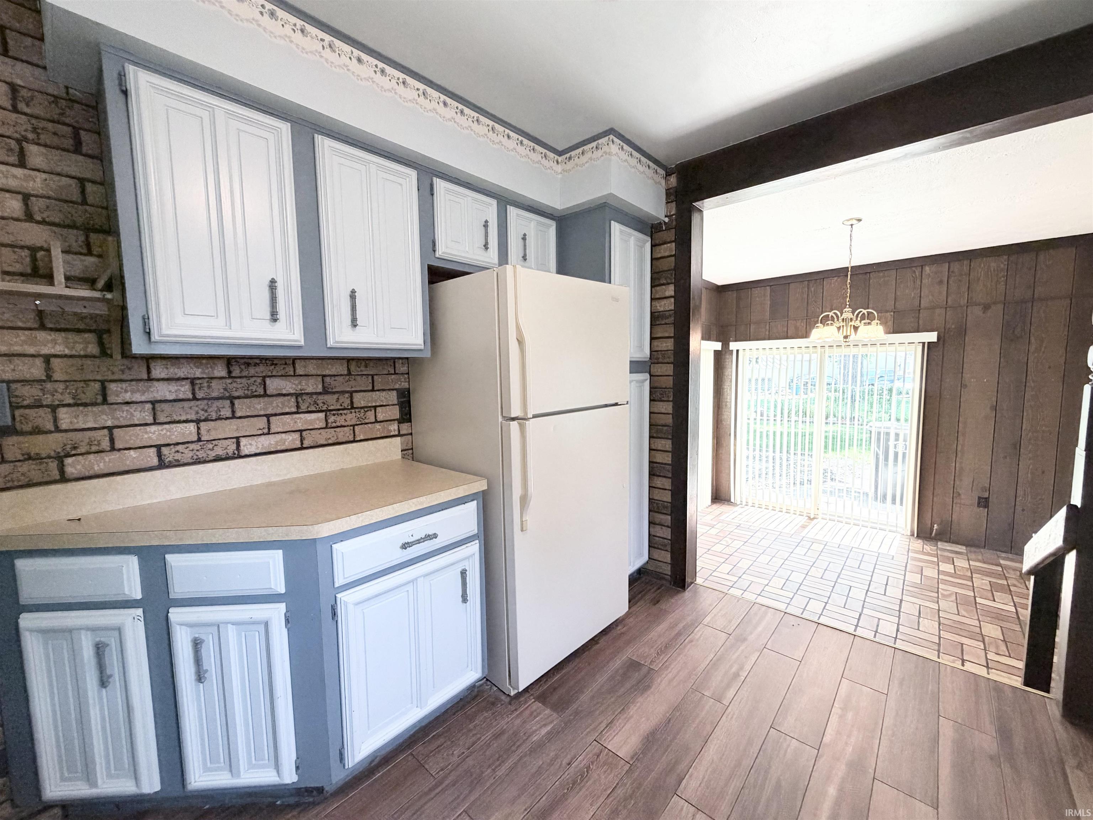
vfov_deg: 85.7
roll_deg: +1.9
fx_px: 442
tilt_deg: -4.1
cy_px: 410
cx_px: 546
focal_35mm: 14
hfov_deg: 102.1
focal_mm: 2.22
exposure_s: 1/60
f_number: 2.2
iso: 200
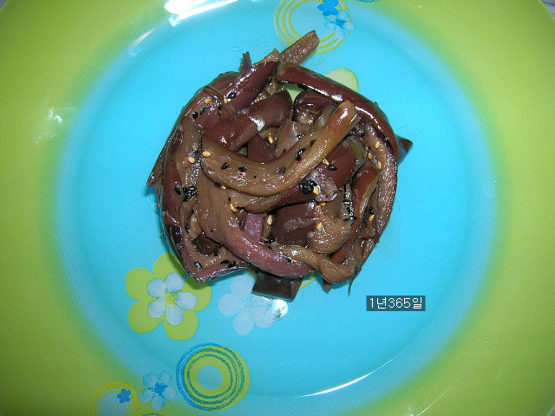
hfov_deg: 54.0
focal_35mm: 34
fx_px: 545
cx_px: 278
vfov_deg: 41.8
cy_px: 208
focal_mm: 5.7
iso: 50
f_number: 2.9
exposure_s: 1/60.1
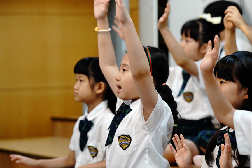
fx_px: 854
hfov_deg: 16.8
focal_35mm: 122
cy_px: 84
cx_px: 126
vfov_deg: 11.2
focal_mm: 122
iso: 2000
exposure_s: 1/160
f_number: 4.5
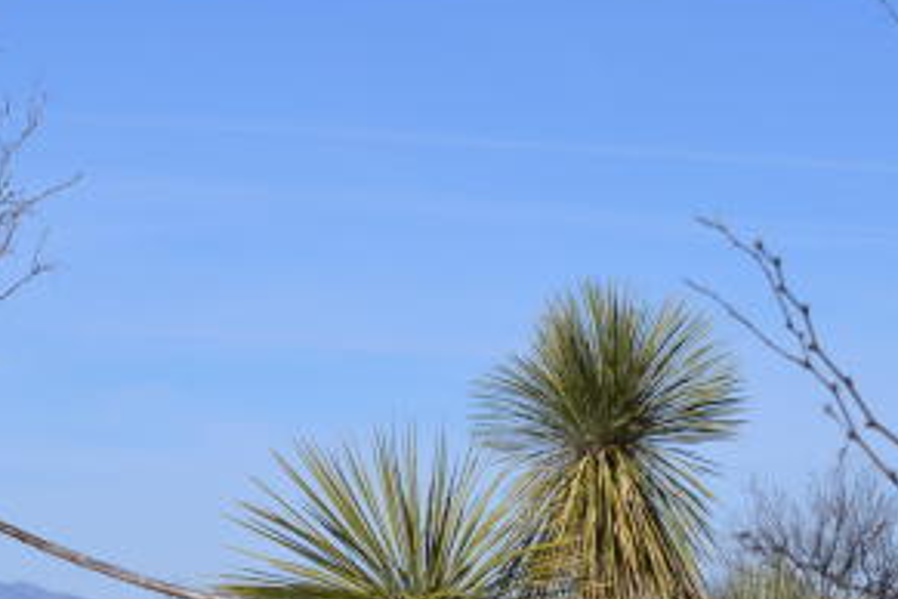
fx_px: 5094
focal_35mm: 204
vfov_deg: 6.7
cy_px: 596
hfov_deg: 10.0
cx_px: 46
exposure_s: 1/320
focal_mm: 55
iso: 100
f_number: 9
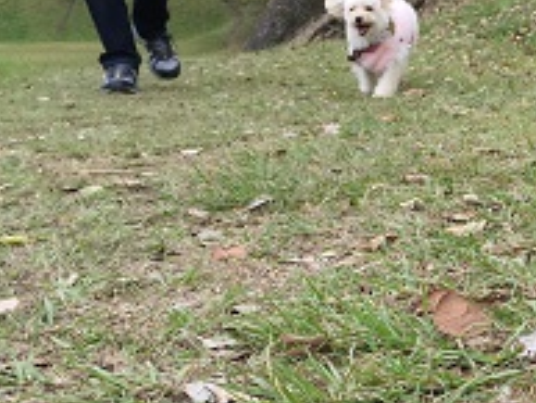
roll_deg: +0.2
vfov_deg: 19.6
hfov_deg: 24.4
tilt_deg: -10.1
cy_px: 260
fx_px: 1162
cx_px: 572
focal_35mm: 75
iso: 32
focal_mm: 4.15
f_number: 2.2
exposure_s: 1/187
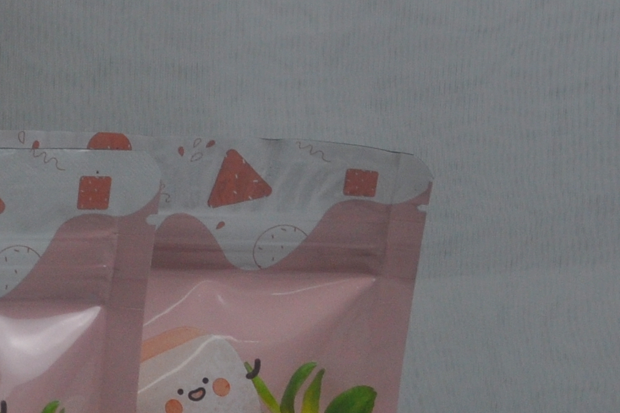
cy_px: 192
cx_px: -501
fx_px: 2618
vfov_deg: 9.0
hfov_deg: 12.3
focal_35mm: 152
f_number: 10
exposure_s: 1/100
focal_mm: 24
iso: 400
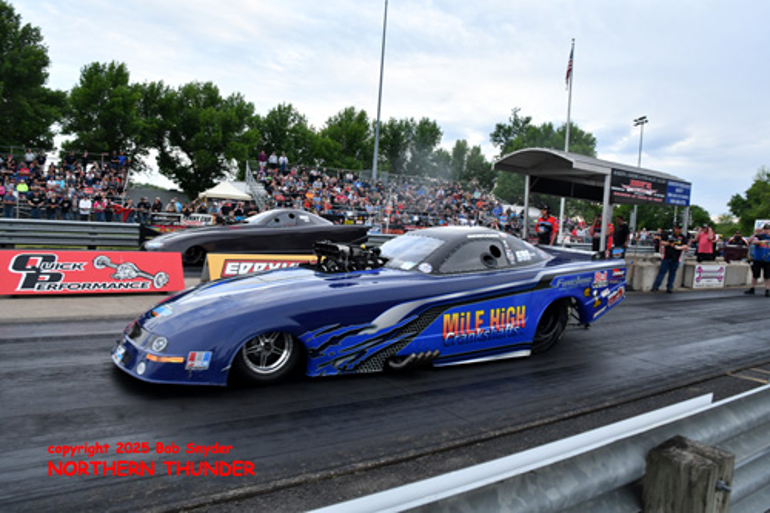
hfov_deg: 73.8
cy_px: 256
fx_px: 513
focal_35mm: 24
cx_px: 385
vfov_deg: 53.1
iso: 1000
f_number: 5.6
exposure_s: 1/800
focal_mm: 16
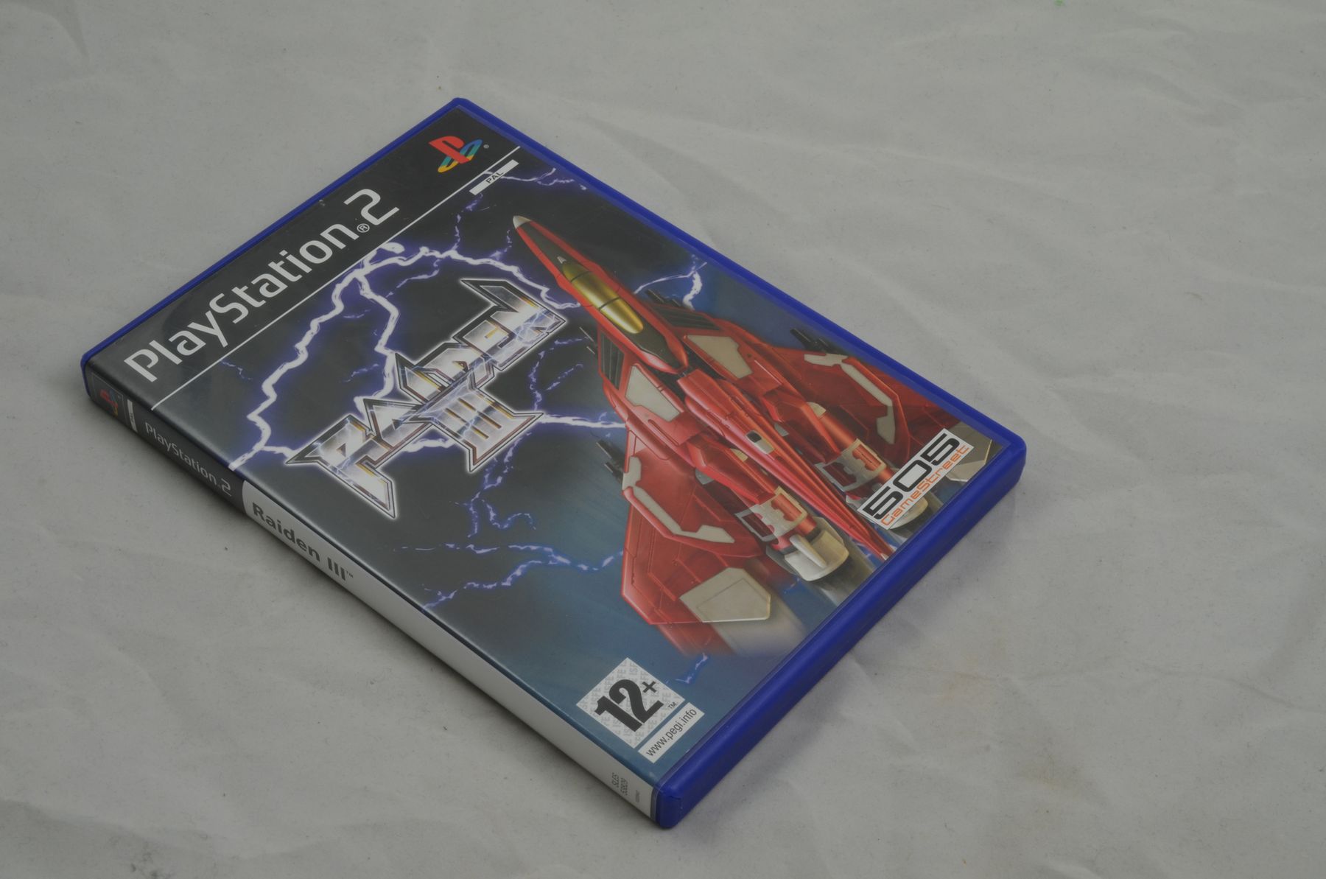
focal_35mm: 60
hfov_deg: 33.5
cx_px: 663
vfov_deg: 22.5
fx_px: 2206
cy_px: 440
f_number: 20
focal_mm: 40
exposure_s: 1/2.5
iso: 100
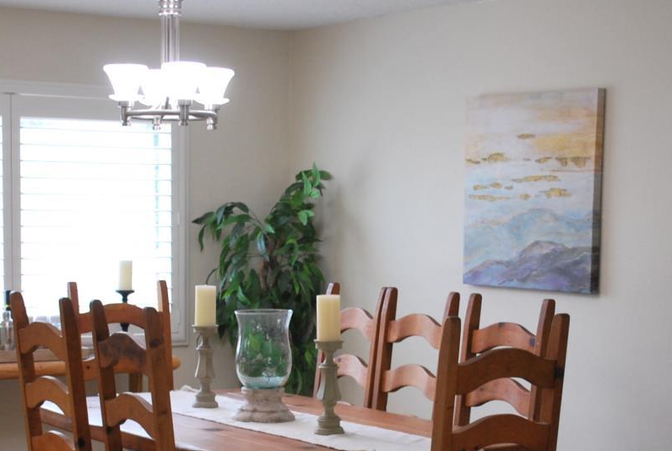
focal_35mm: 82
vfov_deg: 16.6
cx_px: 360
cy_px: 383
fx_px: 1532
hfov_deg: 24.7
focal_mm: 29
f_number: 4.8
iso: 560
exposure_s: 1/30
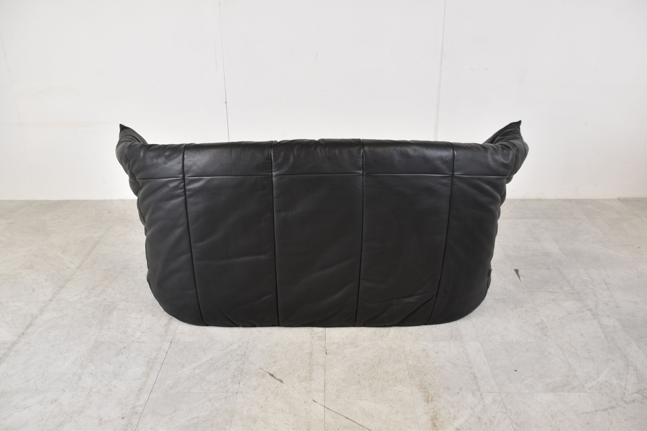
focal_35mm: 33
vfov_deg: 40.0
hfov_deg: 57.2
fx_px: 593
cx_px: 324
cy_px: 216
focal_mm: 22
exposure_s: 1/40
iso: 200
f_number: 3.5
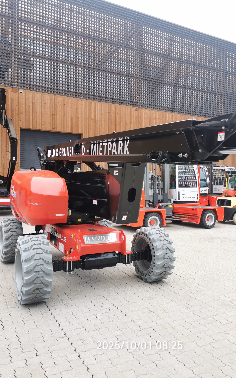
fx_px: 298
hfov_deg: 43.1
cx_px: 126
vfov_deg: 64.6
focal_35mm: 29
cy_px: 188
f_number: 1.6
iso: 80
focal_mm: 5.56
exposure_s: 1/120
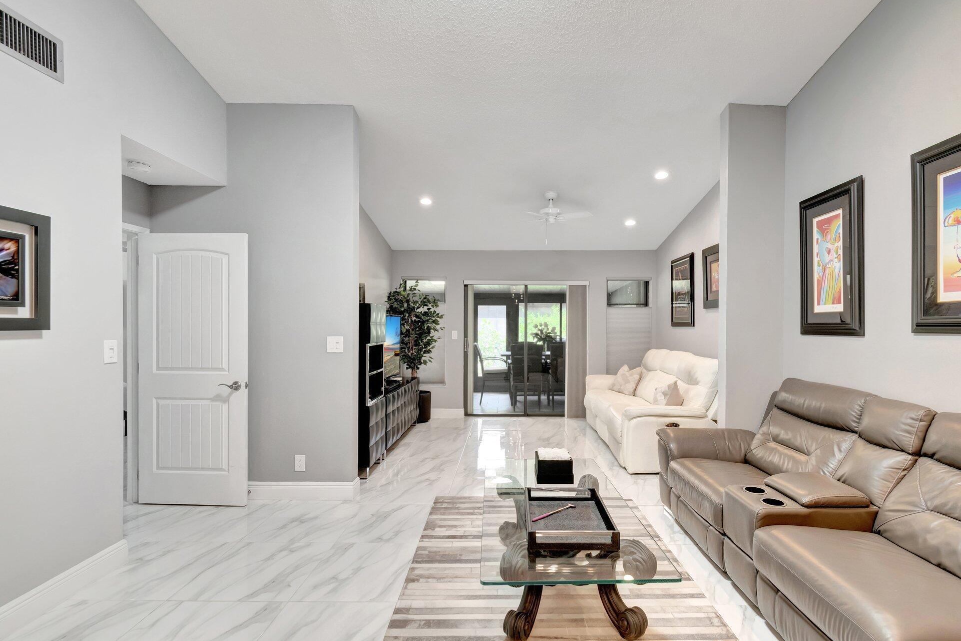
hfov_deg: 96.6
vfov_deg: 73.7
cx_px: 512
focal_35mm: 16
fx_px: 427
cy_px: 330
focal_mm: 10
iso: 1000
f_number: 8
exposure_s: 1/10
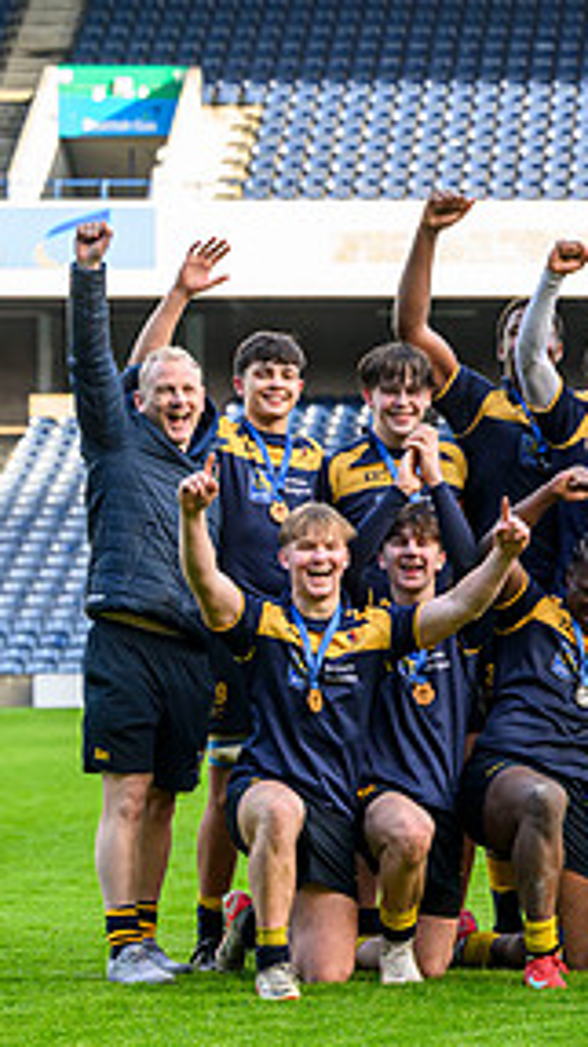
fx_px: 5277
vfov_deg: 11.3
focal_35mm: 190
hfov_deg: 6.3
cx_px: 1011
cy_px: 641
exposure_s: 1/640
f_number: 4.5
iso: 1000
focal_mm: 86
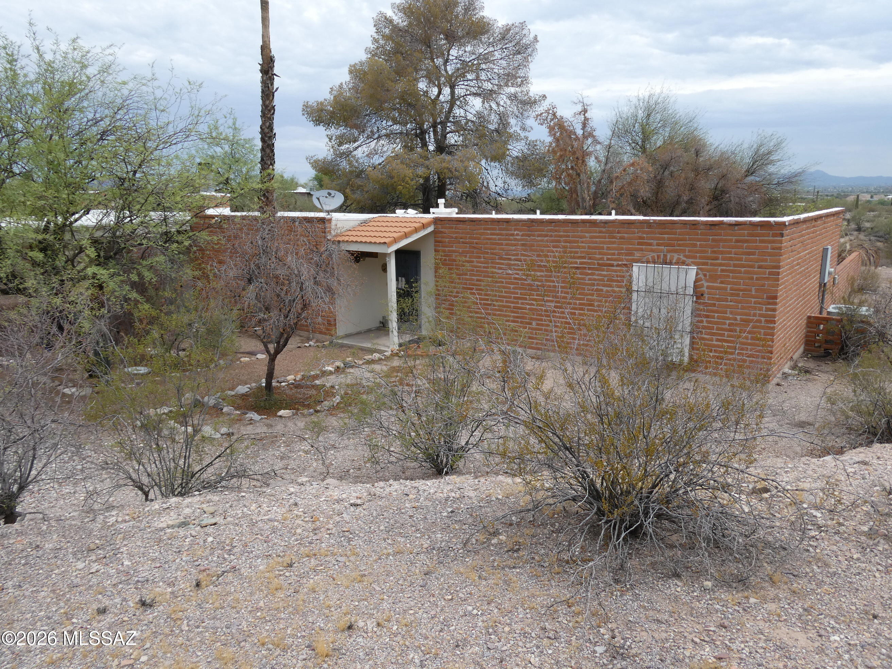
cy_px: 334
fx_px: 618
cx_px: 446
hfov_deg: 71.6
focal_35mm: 24
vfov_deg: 56.8
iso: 80
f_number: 3.3
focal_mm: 4.3
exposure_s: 1/1000
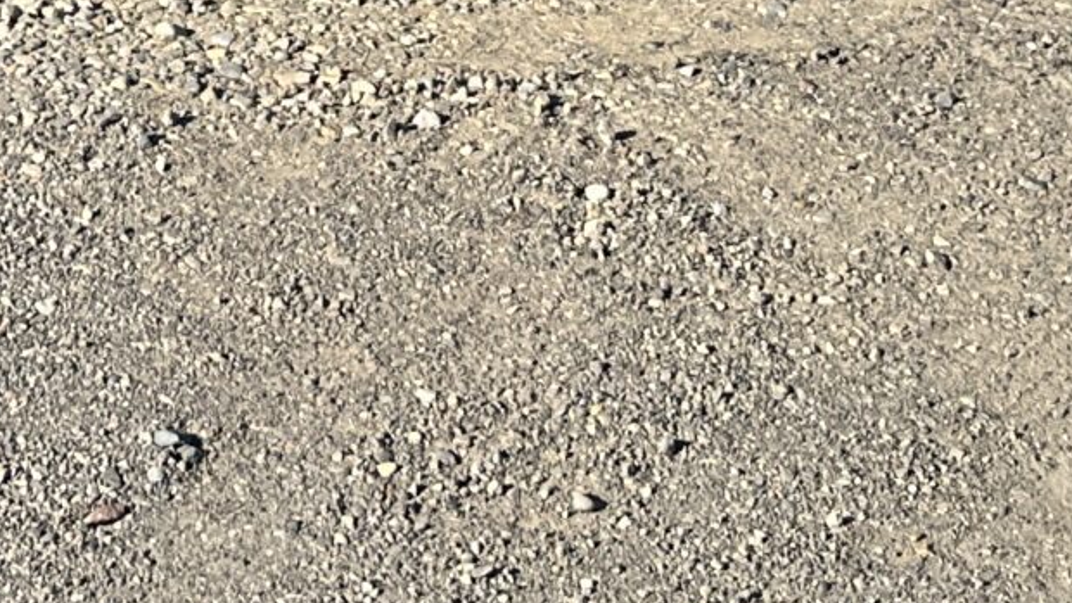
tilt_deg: -9.9
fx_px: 3070
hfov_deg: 19.7
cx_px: 292
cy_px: -648
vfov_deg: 10.3
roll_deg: -0.7
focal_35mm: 108
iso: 80
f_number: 1.78
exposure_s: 1/1664
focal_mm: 6.86
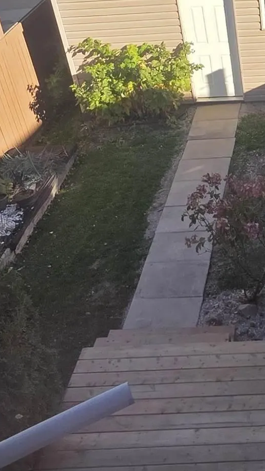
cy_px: 191
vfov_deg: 43.5
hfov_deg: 23.3
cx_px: 319
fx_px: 587
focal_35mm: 47
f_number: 1.9
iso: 125
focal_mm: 2.2
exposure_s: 1/2000
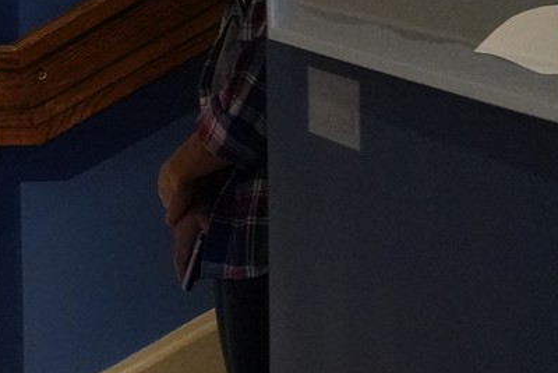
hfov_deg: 10.2
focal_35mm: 180
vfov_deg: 7.5
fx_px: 2791
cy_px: -214
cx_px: -689
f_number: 5.6
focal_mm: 36
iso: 6400
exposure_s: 1/125
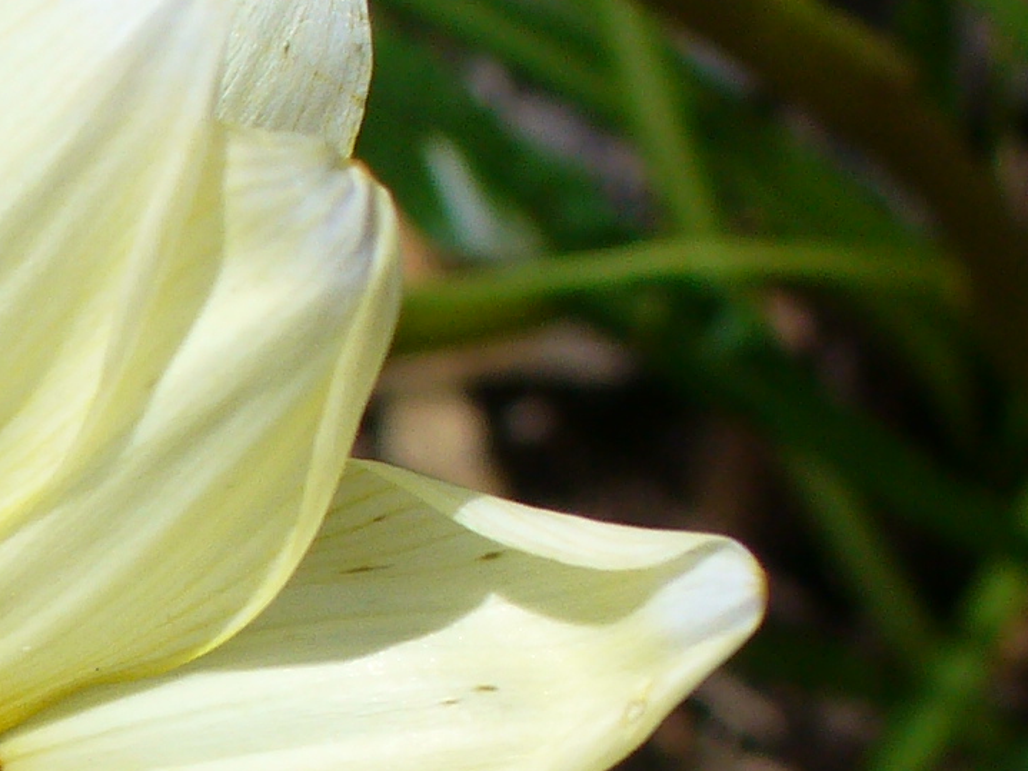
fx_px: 4305
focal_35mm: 145
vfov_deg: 10.1
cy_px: 963
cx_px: -483
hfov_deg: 12.9
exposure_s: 1/640
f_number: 5.6
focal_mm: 6.1
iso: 80
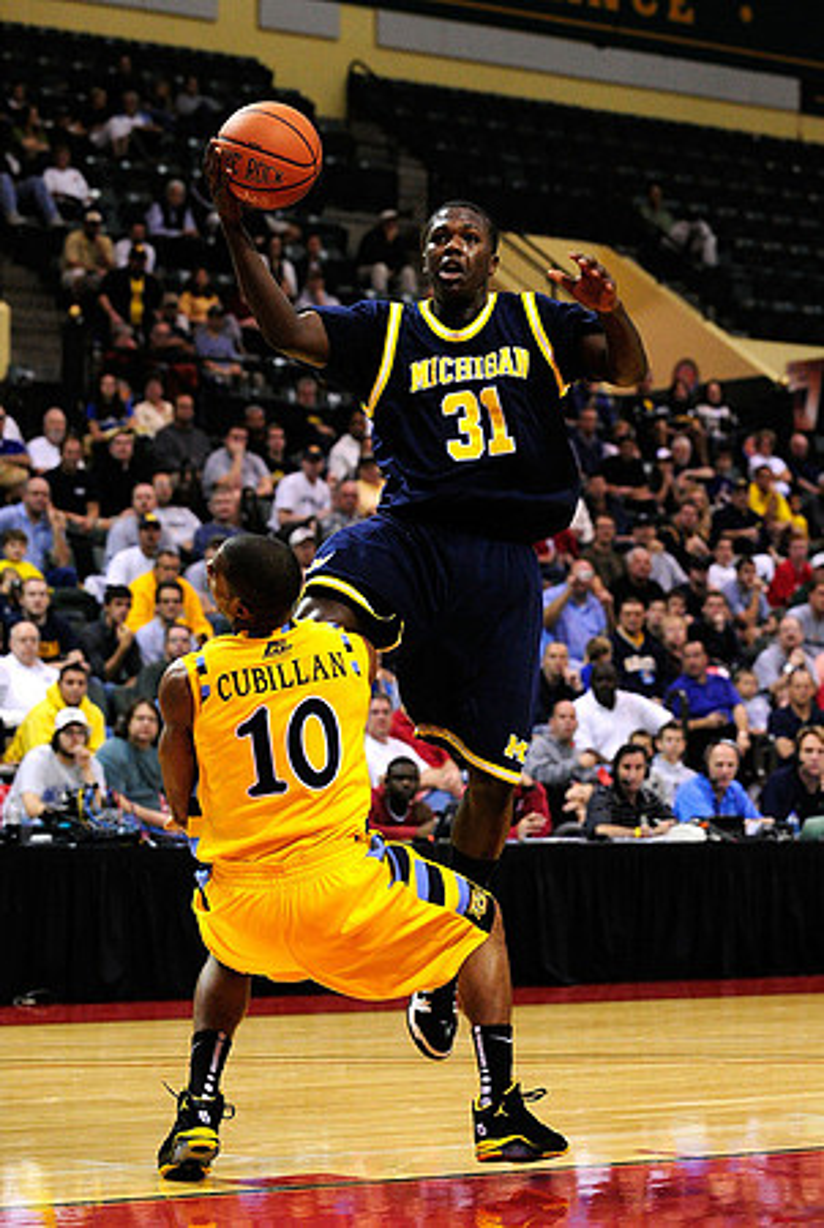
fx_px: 3246
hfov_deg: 14.5
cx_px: 412
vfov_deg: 21.4
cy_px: 614
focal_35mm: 95
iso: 3200
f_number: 3.5
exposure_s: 1/800
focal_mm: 95
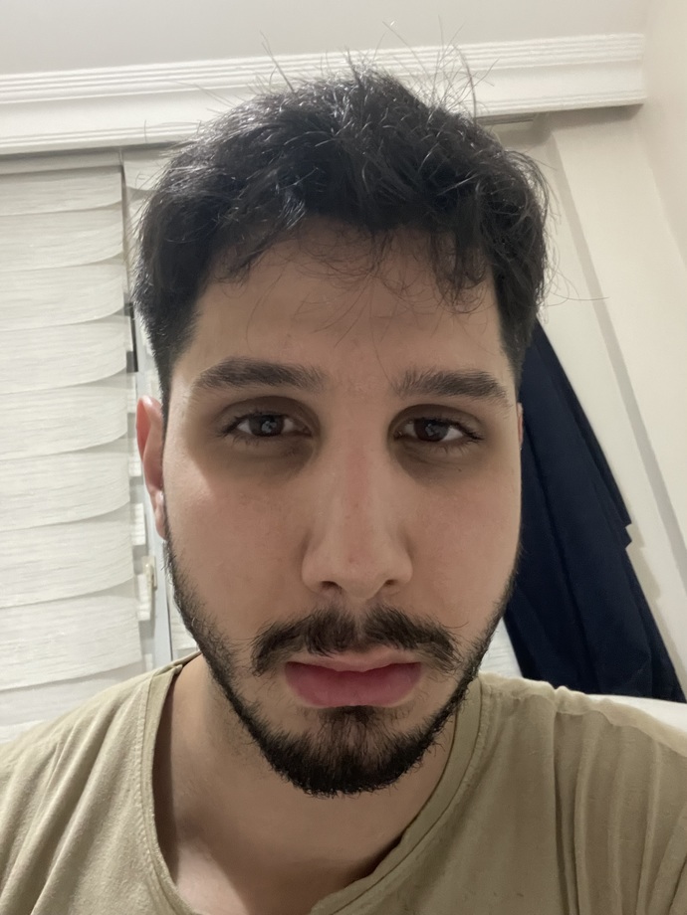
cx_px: 344
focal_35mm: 30
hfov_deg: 46.8
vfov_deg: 60.0
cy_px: 458
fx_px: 794
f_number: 2.2
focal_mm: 2.71
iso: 800
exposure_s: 1/17
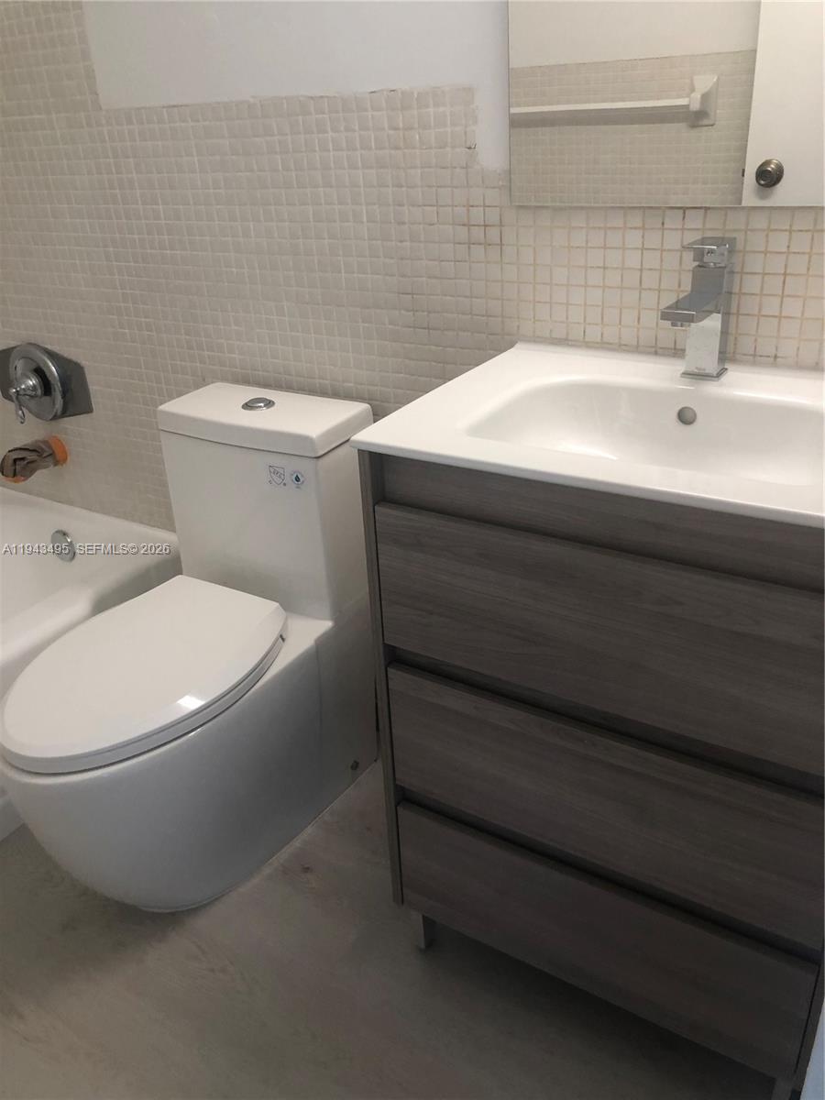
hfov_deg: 49.7
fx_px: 890
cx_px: 412
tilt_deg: -27.2
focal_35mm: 28
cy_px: 550
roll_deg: +5.3
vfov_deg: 63.4
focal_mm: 3.99
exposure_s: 1/30
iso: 32
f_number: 1.8
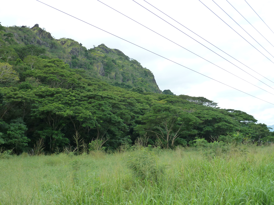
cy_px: 102
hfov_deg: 42.9
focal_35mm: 44
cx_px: 137
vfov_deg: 32.9
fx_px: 348
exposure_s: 1/250
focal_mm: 7.3
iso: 125
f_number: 4
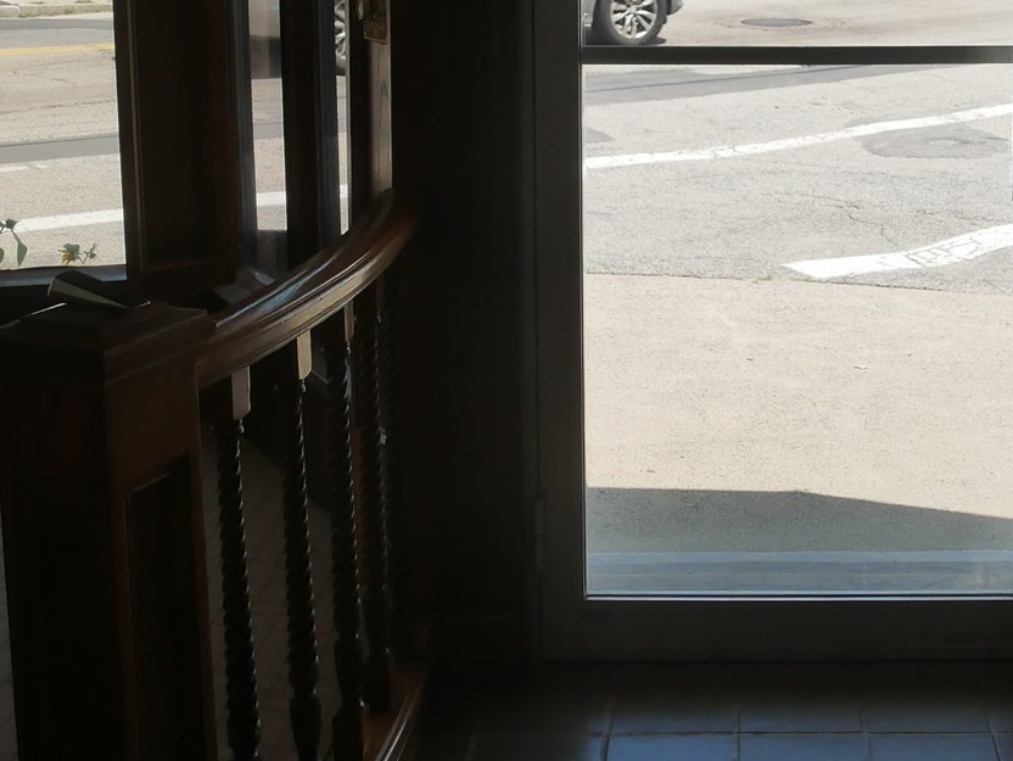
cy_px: 23
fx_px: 1728
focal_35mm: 59
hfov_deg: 32.0
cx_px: 780
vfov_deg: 23.9
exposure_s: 1/400
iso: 200
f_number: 7.1
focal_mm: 12
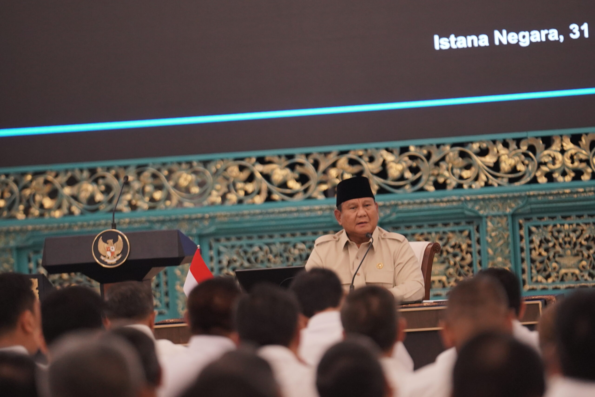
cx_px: 298
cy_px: 198
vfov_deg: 4.6
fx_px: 4958
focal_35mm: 300
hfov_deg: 6.9
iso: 2000
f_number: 2.8
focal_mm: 200
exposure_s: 1/250
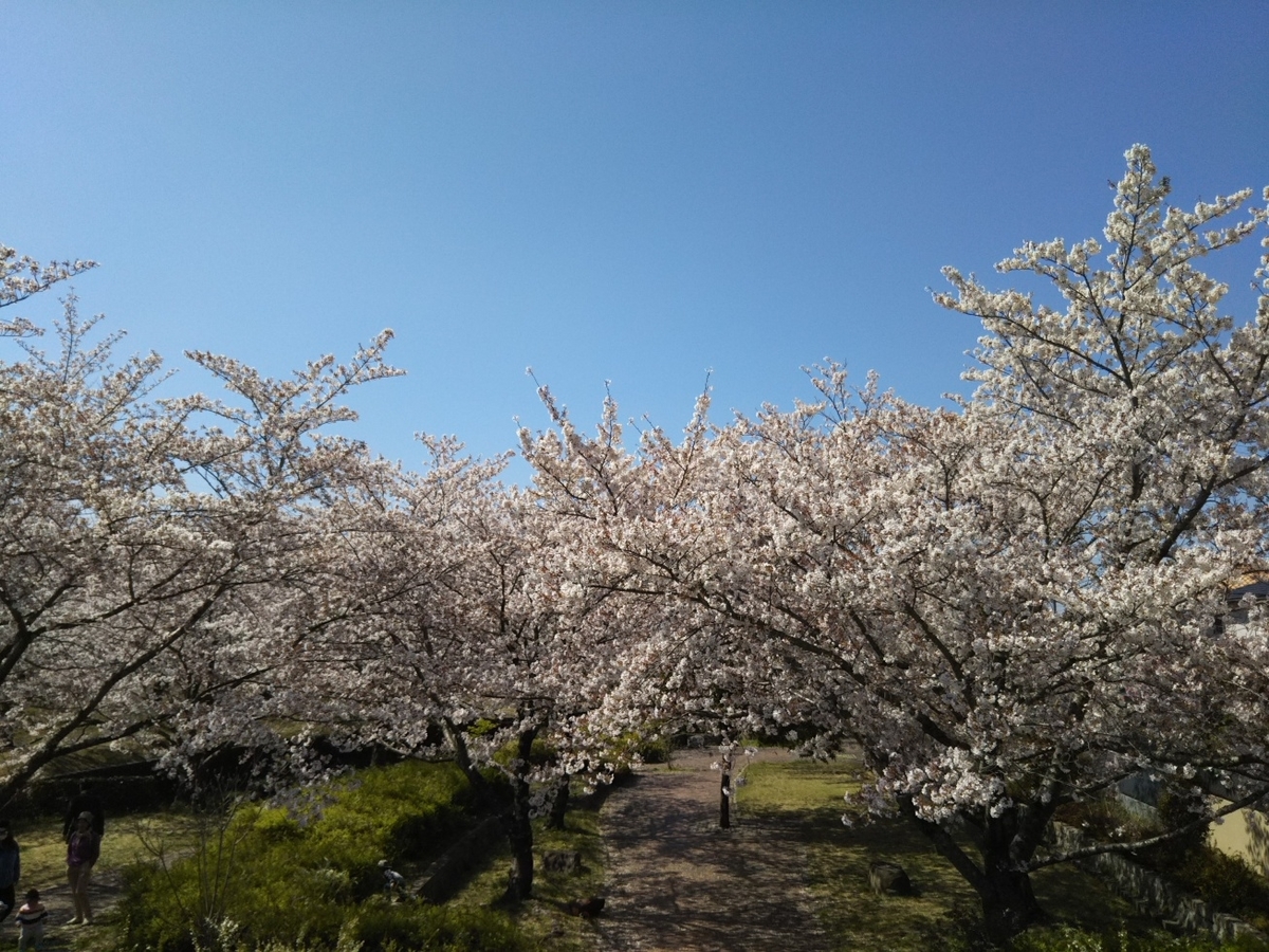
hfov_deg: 60.0
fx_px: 1100
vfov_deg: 46.8
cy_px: 476
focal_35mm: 30
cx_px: 634
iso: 25
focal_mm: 4
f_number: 2.2
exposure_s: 1/1602
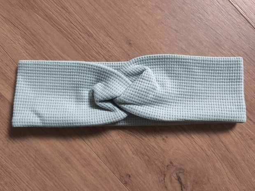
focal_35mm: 23
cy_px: 96
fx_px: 169
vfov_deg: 58.9
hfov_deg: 73.9
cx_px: 128
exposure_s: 1/50
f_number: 1.6
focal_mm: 6.57
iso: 640
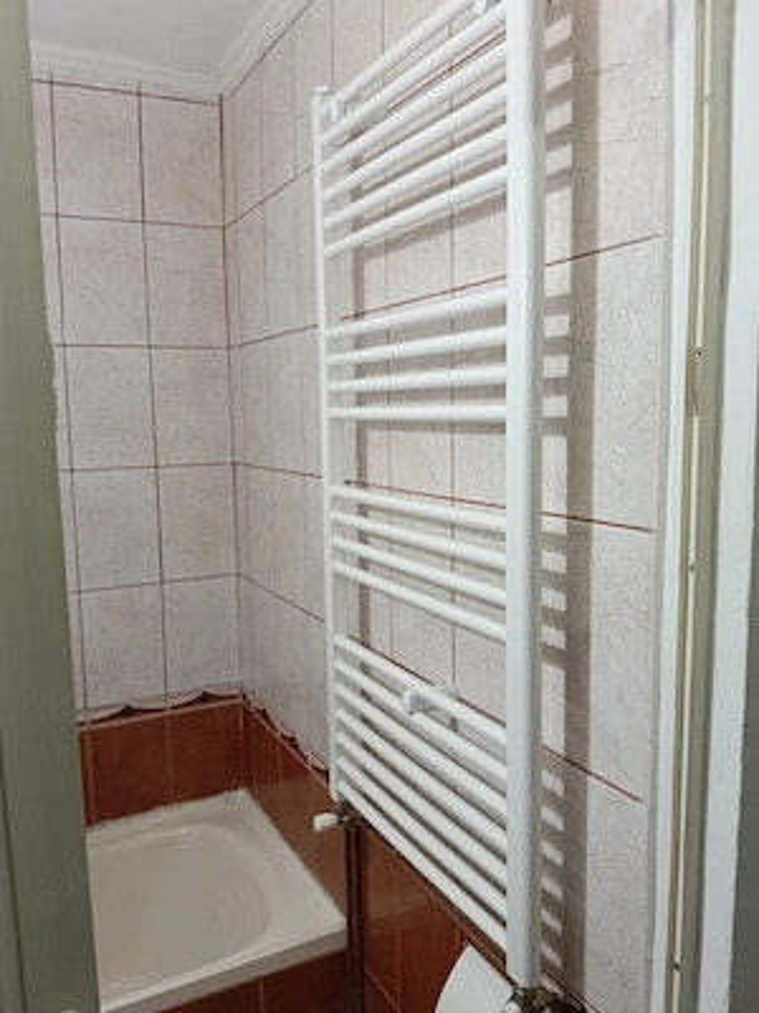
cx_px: 380
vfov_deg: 65.3
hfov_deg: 51.4
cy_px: 506
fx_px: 789
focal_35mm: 27
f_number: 1.8
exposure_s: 1/50
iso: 320
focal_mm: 3.98
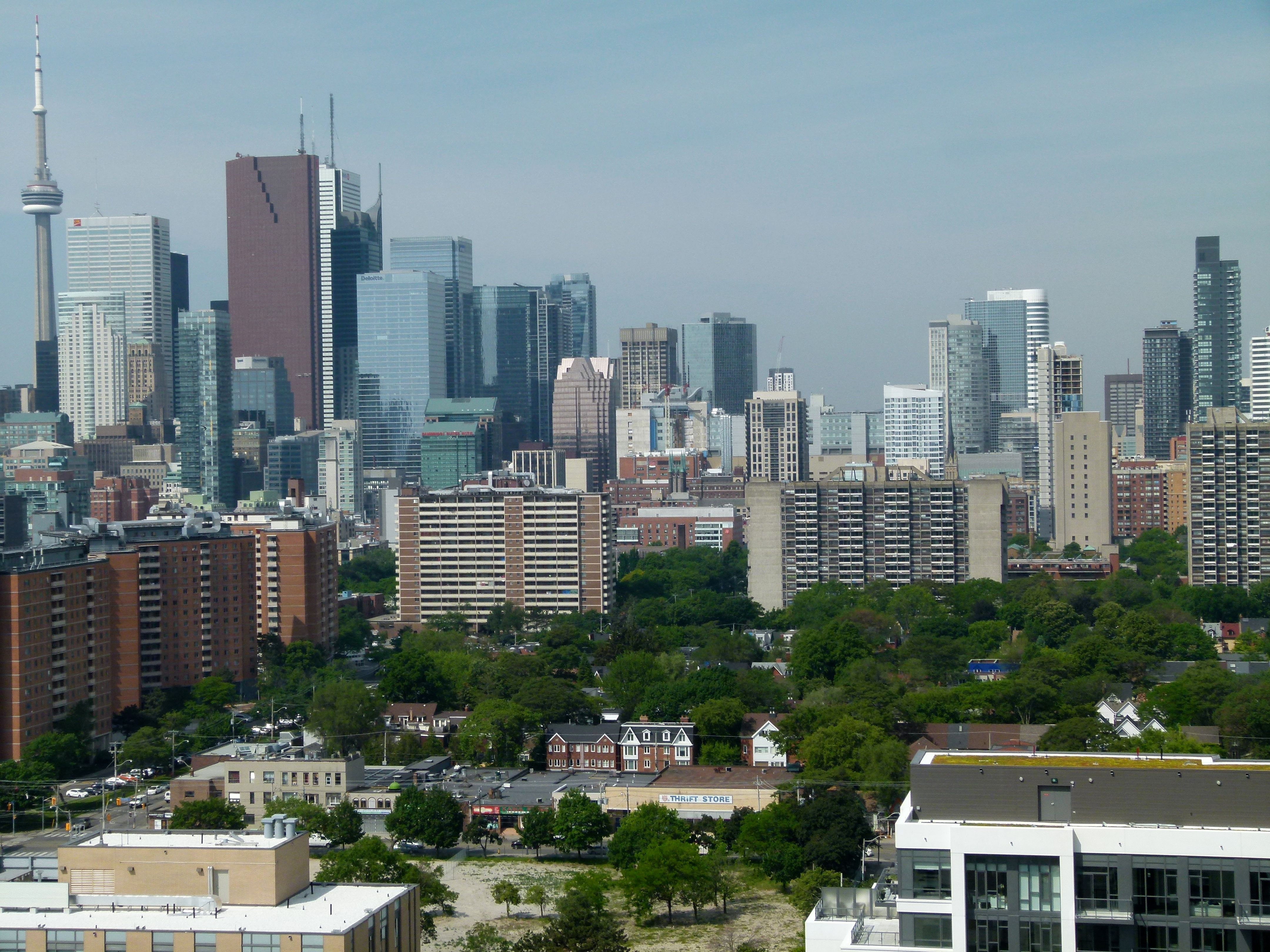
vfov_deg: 21.9
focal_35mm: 67
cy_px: 476
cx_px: 635
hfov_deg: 29.0
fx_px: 2458
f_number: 4
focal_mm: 12.1
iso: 100
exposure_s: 1/2000
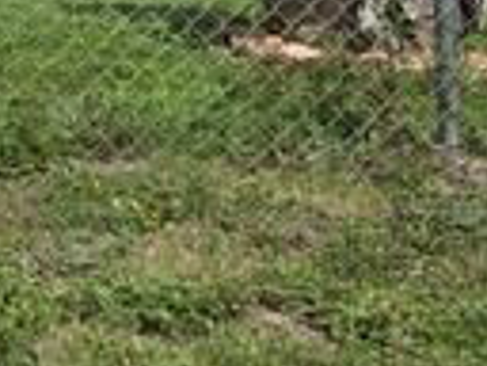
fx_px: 1618
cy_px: -332
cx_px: -632
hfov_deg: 13.3
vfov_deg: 11.7
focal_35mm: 115
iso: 80
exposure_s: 1/7626
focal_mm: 6.3
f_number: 1.7
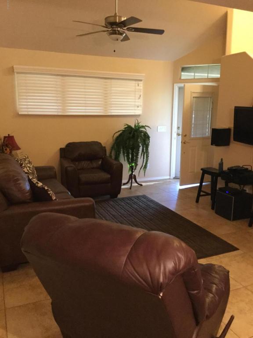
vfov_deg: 58.4
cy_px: 169
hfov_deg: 45.4
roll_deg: +0.0
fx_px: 302
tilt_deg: -11.9
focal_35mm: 31
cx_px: 126
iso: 320
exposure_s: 1/15
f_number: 2.4
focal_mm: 3.3
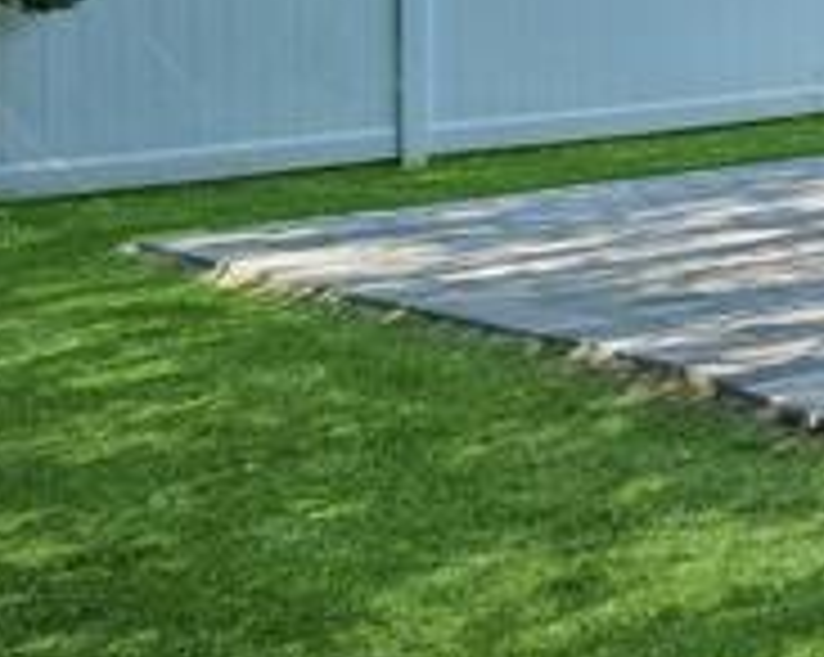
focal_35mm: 84
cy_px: -86
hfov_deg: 14.1
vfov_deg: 17.6
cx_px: 2053
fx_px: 2046
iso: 400
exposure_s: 1/200
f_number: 8
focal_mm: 16
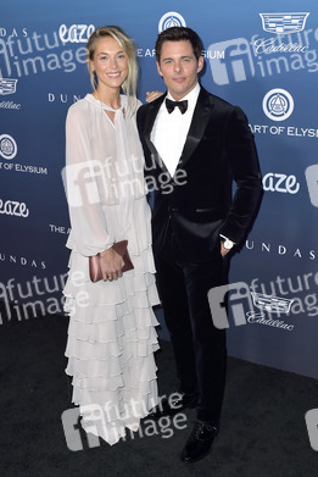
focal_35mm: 45
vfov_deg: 43.6
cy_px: 239
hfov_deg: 29.9
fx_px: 596
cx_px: 160
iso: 250
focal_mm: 44
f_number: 5.6
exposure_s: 1/250
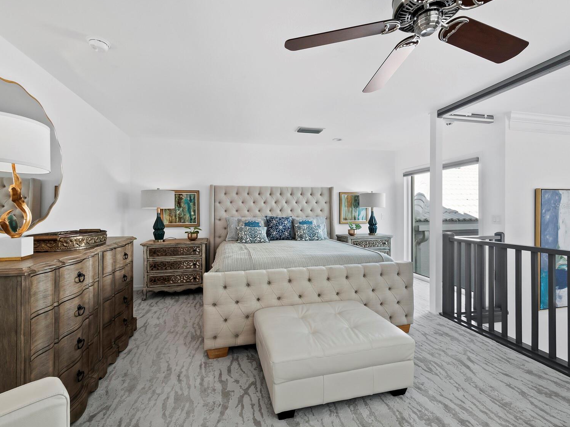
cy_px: 205
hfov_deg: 98.2
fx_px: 247
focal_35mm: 15
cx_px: 286
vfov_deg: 81.7
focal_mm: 7
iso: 400
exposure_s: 1/6
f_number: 11
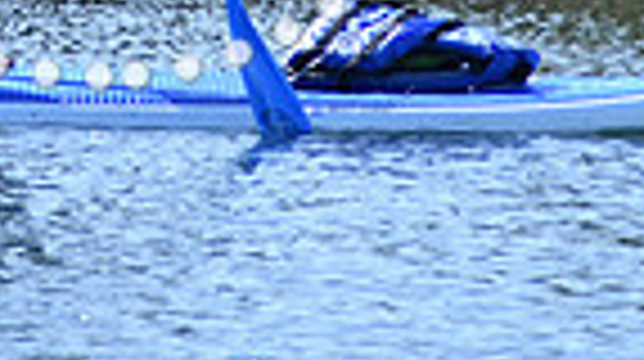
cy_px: -349
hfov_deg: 1.7
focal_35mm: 1276
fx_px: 21761
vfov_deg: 0.9
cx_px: 99
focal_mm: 200
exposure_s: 1/1000
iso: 280
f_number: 5.6
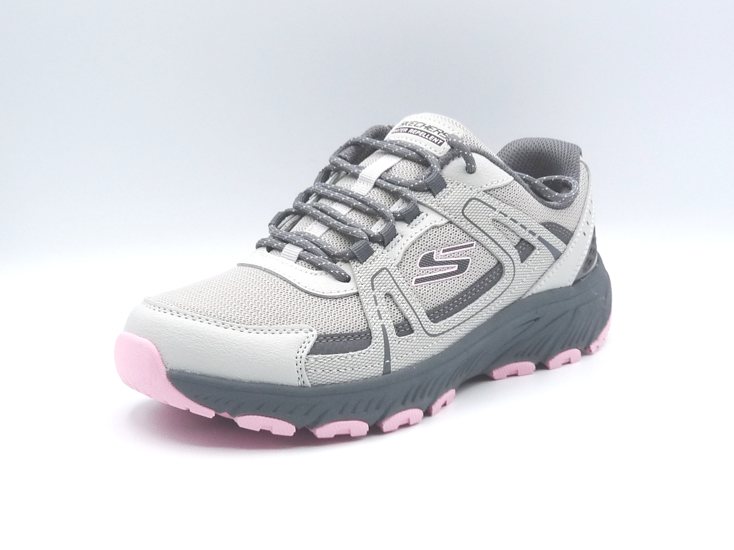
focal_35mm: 55
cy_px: 275
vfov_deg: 26.6
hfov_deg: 34.9
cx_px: 367
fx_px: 1166
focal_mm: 5.5
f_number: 4.5
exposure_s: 1/200
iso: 100
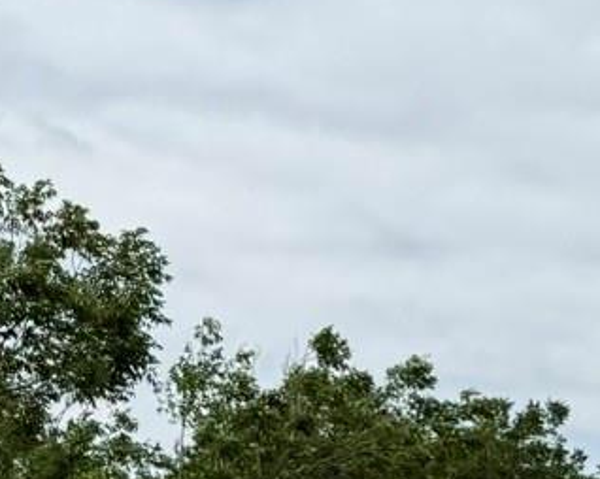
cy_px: 1001
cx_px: 892
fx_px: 2680
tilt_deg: +0.2
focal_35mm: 151
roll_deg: -1.8
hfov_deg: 12.2
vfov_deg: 9.5
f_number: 1.78
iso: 80
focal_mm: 6.76
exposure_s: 1/6711
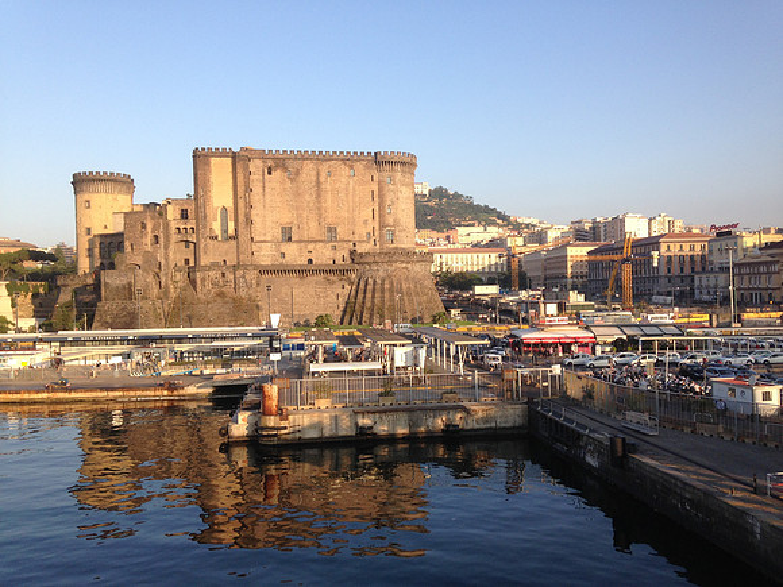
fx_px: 746
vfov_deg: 42.9
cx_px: 392
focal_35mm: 33
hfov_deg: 55.4
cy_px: 294
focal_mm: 4.12
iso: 50
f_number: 2.4
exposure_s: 1/531
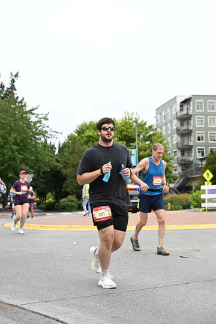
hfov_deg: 26.0
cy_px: 162
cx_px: 106
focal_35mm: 52
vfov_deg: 38.2
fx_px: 468
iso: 1600
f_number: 4
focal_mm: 51
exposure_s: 1/800
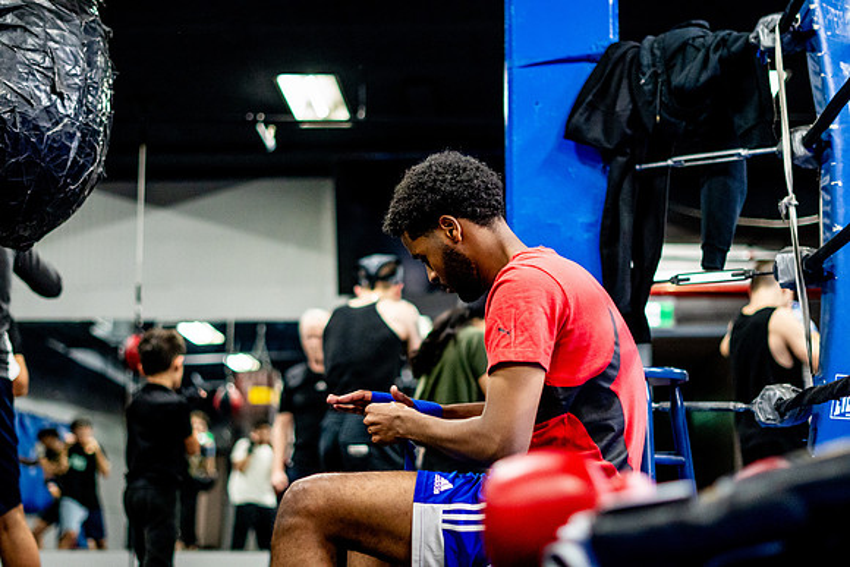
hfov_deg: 27.0
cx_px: 425
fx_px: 1771
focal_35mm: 75
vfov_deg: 18.2
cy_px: 284
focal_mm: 50
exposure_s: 1/500
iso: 3200
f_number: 1.8
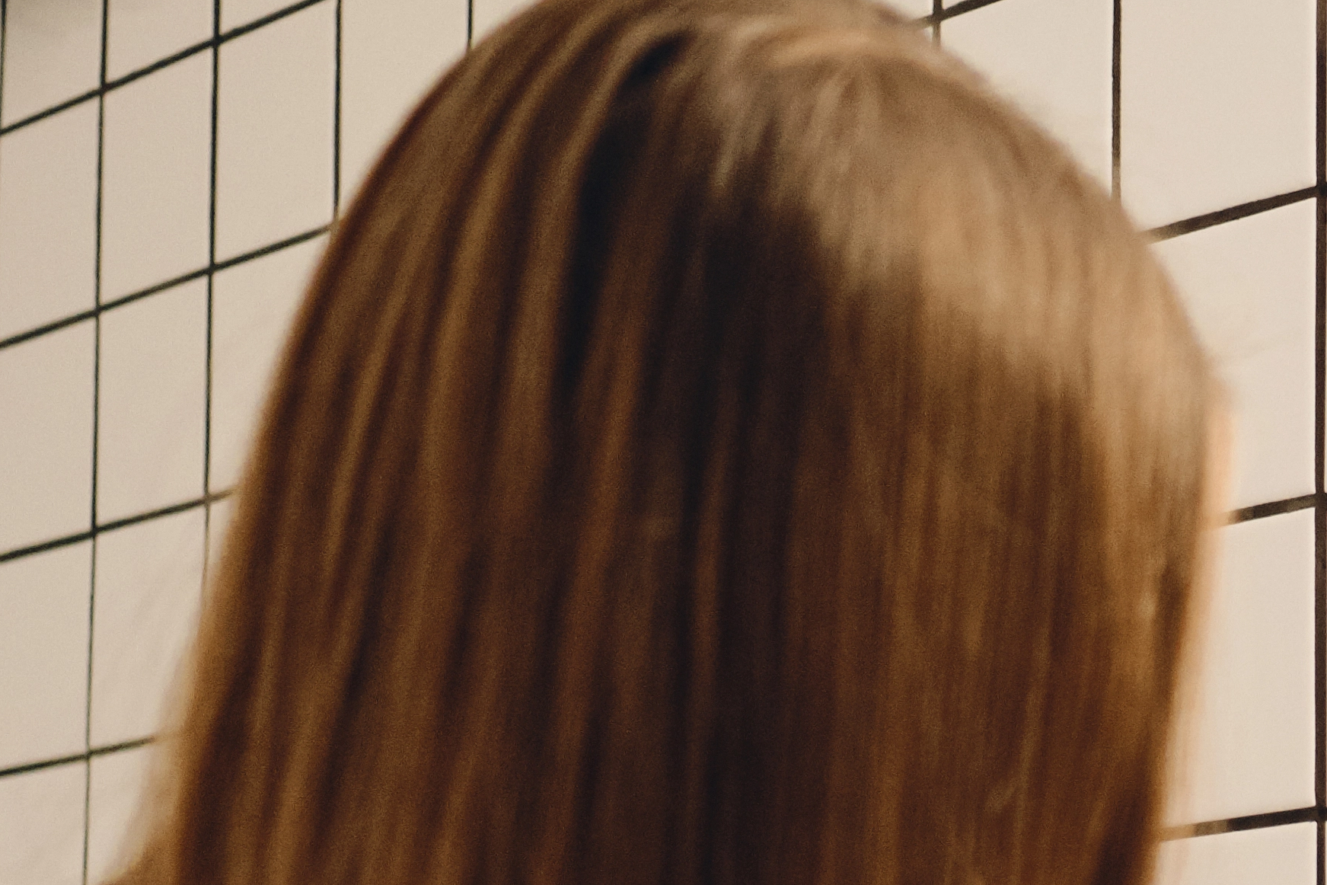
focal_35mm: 123
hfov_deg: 16.2
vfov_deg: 10.8
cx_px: 1465
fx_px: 4534
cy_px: 1227
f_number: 2
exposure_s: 1/250
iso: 800
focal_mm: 23
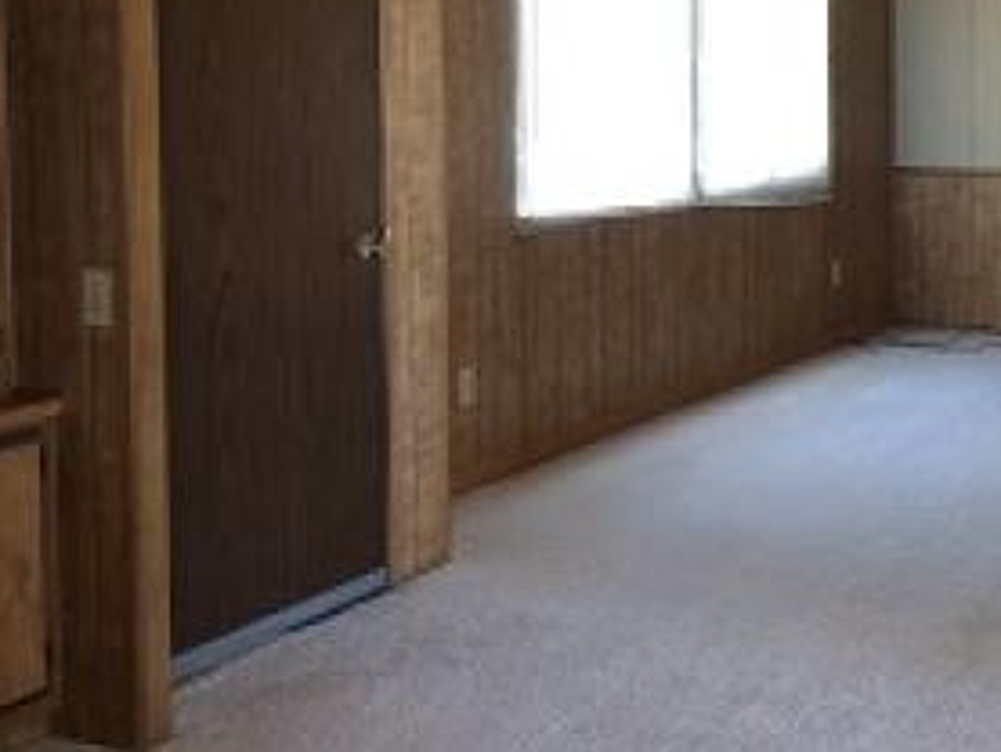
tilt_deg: -5.4
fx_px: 1938
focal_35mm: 67
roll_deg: +0.5
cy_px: 127
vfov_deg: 21.6
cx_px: 828
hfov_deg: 28.2
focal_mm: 4.15
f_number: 2.2
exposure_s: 1/30
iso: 100
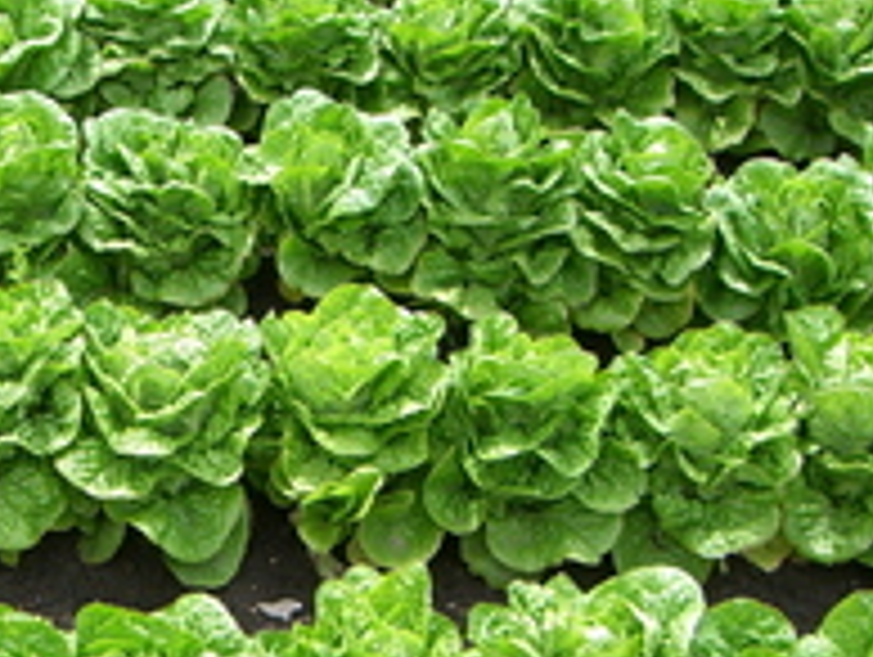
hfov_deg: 22.2
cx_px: 76
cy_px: 558
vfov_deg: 17.0
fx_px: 2172
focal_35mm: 86
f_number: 4.3
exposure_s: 1/200
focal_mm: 6.2
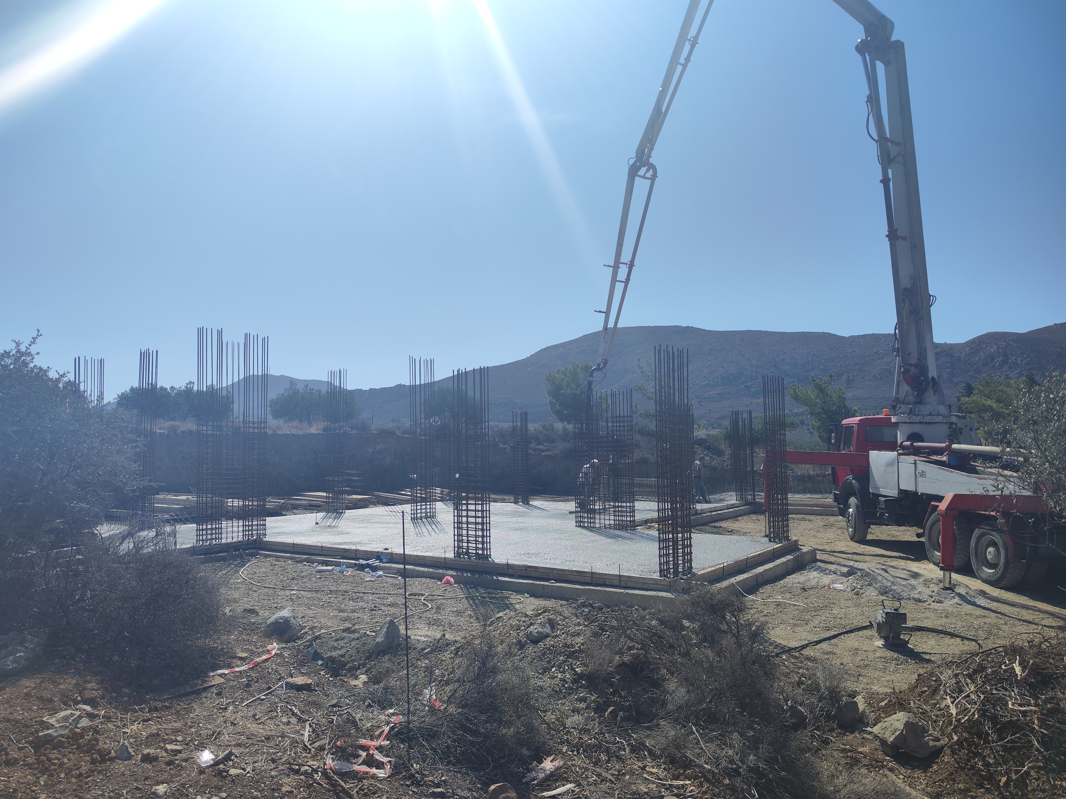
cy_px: 400
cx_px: 533
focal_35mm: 23
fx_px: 708
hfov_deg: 73.9
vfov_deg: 58.9
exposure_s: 1/1854
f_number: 1.69
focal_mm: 7.01
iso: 50
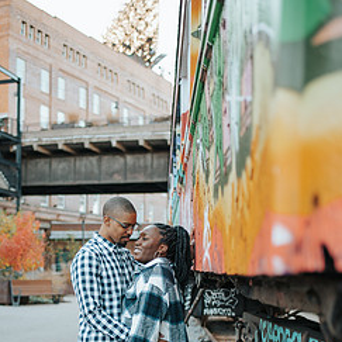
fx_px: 615
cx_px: 152
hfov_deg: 31.1
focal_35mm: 55
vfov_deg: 30.2
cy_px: 283
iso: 400
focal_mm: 35
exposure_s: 1/640
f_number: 1.8
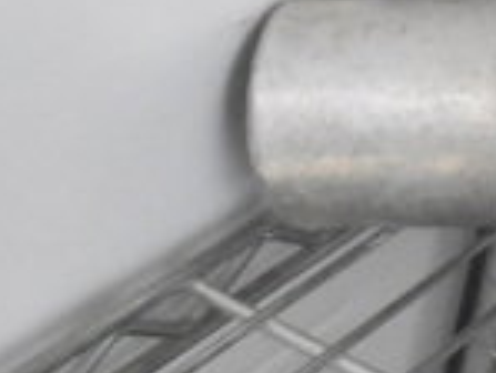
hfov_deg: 11.0
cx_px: 942
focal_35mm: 165
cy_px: -8
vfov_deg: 8.9
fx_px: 2366
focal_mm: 28
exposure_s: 1/50
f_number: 4.2
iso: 14400
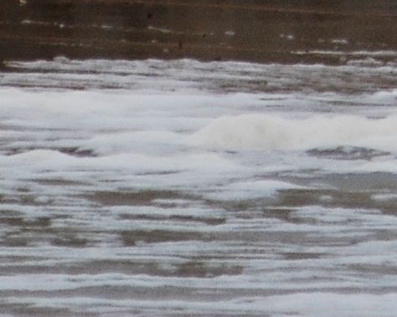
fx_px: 23013
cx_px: 831
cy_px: -697
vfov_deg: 0.8
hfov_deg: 1.0
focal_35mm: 1959
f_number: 5.6
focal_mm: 170
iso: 200
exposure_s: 1/800
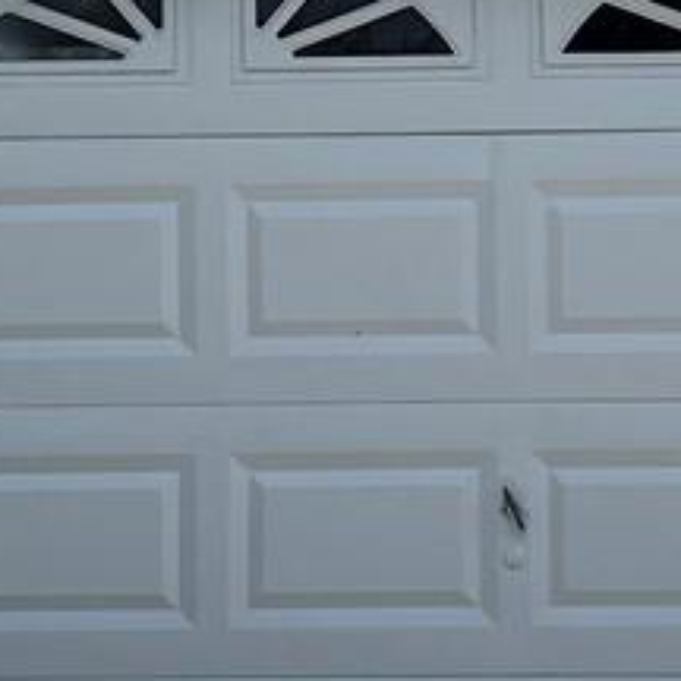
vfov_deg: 10.2
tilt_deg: +3.2
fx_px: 3784
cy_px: 3
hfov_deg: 10.2
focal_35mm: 170
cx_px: 684
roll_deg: +0.7
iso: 50
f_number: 1.5
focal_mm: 5.7
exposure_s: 1/4274
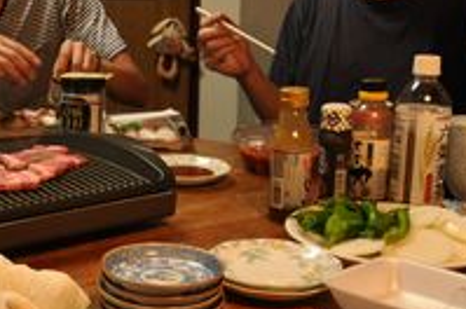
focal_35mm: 68
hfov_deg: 27.6
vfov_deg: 19.9
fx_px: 879
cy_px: 152
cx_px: -21
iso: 800
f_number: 5
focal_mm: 18
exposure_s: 1/40
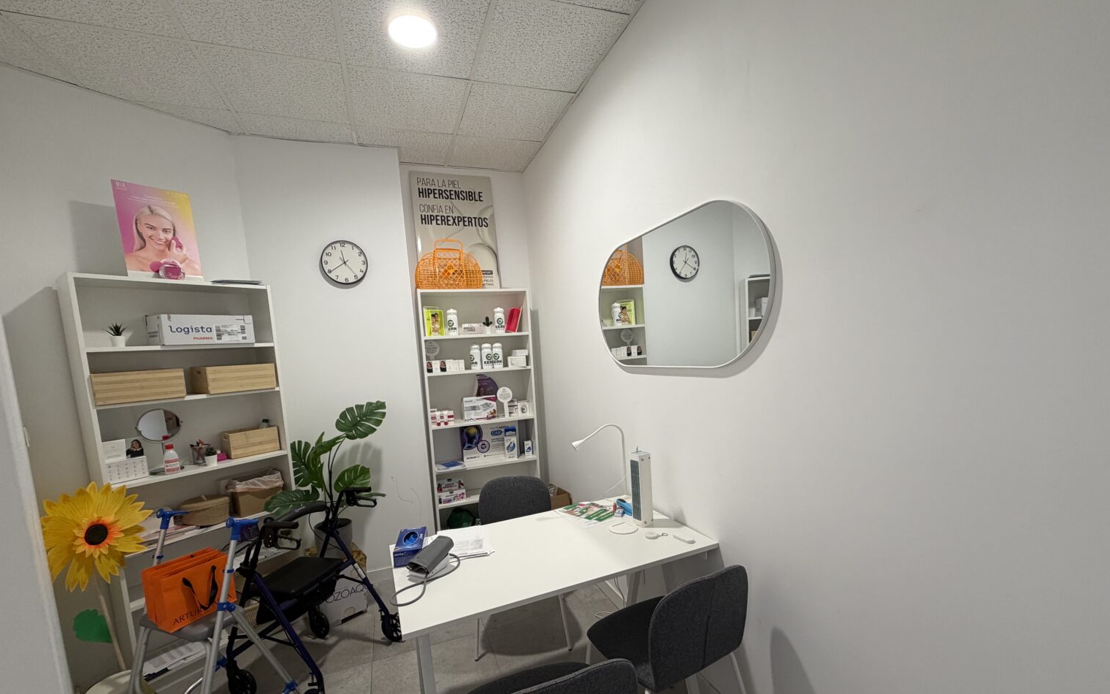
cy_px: 394
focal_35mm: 15
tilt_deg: -5.0
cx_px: 556
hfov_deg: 101.5
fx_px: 454
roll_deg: +4.5
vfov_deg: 74.4
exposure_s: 1/100
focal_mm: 2.22
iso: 160
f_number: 2.2
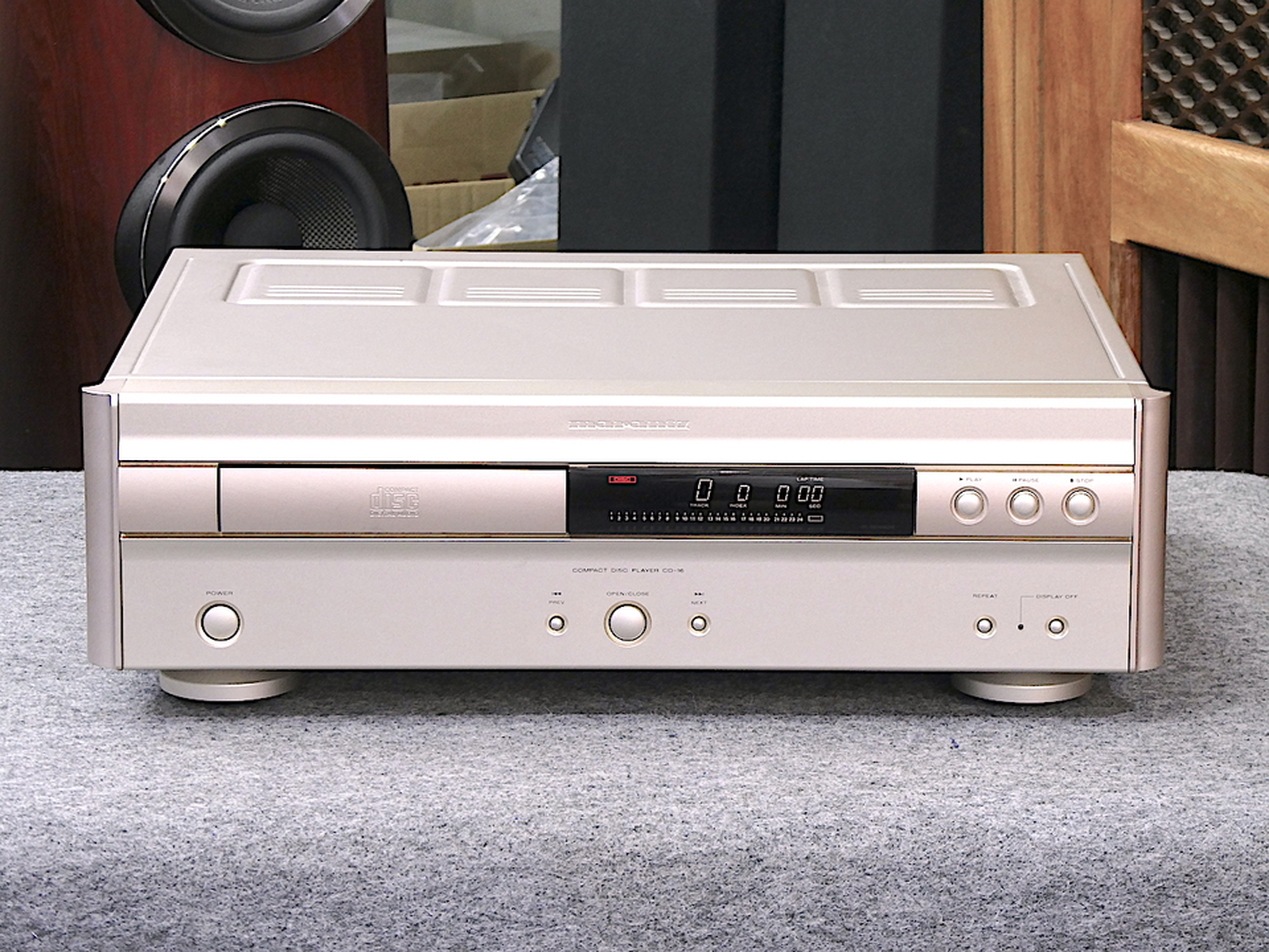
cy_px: 476
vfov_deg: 12.0
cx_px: 634
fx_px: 4546
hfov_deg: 15.9
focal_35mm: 124
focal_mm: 22.3
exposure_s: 1/6
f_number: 5.2
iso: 200
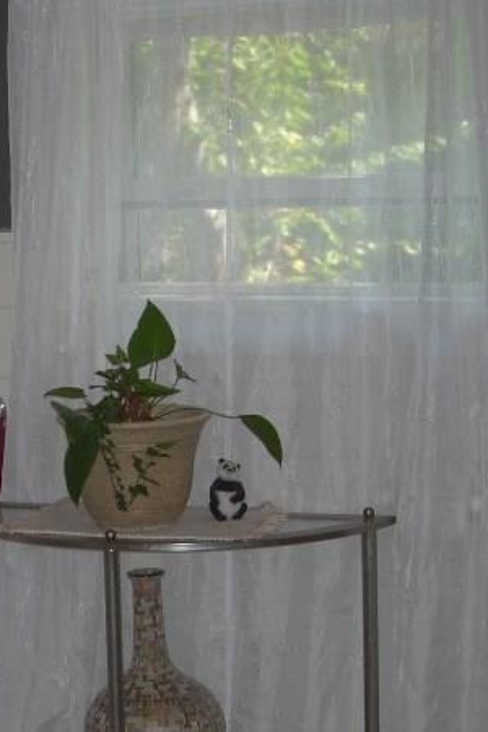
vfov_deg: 20.9
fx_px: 1972
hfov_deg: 13.8
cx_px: -76
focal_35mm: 97
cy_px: 538
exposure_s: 1/64
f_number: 2.9
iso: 79
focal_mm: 8.5
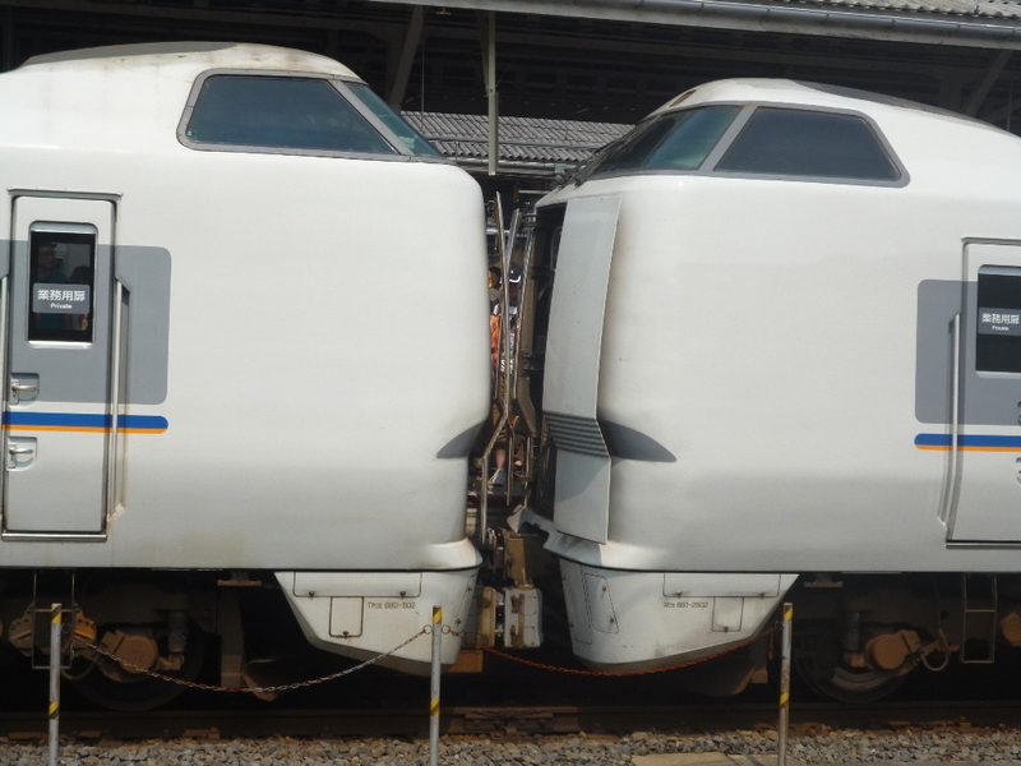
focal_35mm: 63
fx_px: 1858
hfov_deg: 30.7
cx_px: 510
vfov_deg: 23.3
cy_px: 383
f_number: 4.7
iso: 100
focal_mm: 11.2
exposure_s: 1/640
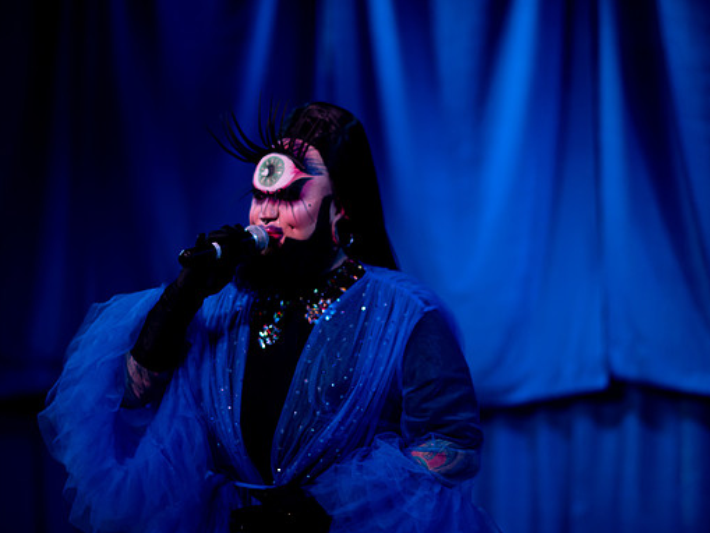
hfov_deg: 17.1
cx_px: 332
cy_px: 268
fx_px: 2359
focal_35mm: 115
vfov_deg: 12.9
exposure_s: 1/200
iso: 2000
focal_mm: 105
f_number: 2
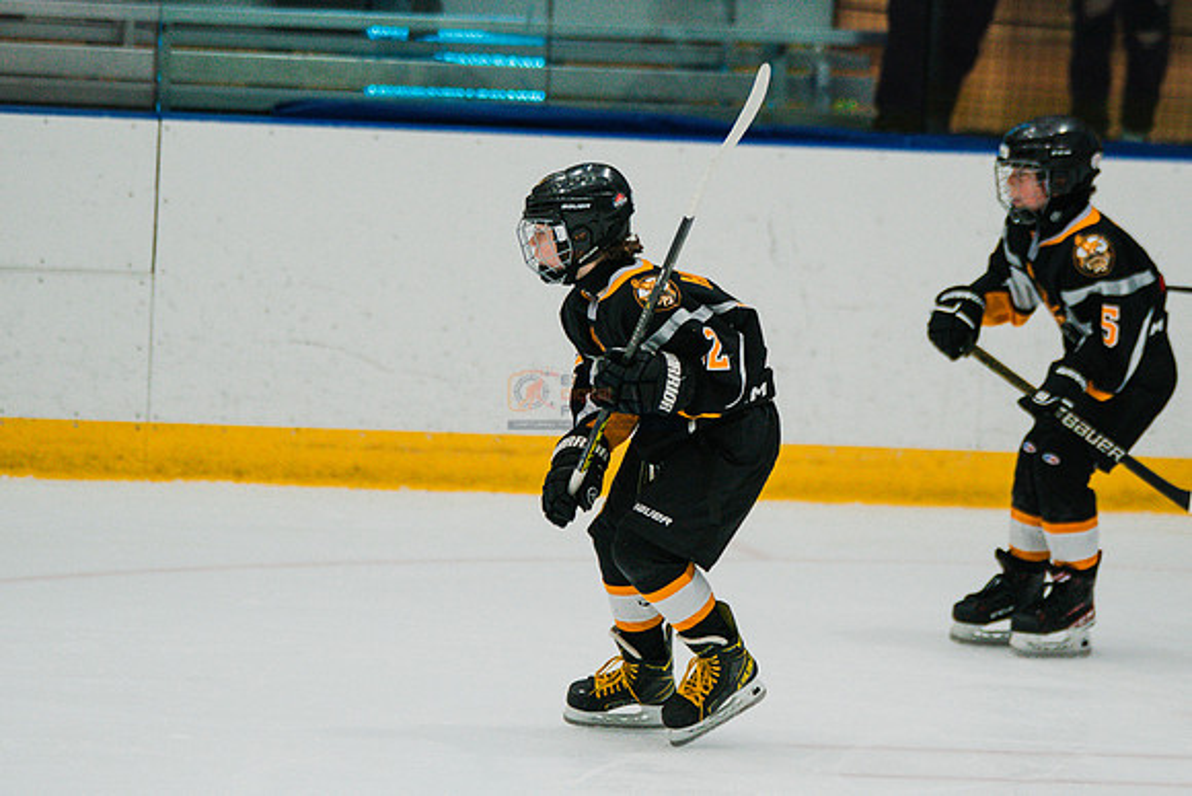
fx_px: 9256
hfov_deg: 7.4
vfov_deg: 4.9
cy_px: 431
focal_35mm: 279
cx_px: 686
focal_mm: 209
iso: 3200
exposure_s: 1/2000
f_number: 3.2
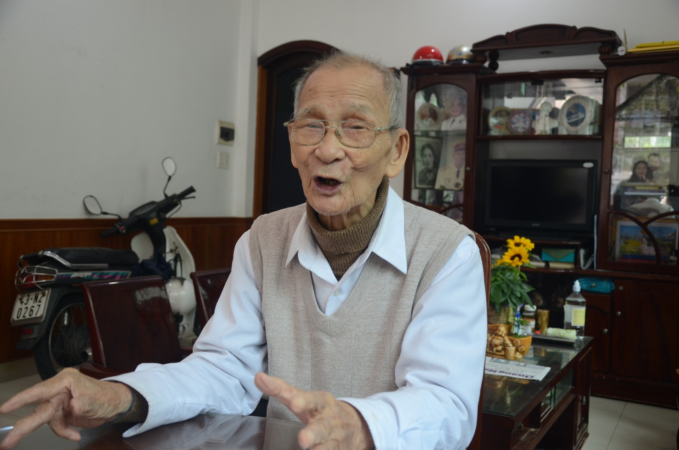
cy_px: 225
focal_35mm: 38
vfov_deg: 35.3
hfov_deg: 51.4
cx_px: 340
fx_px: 706
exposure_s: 1/40
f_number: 4
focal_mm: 25
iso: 250
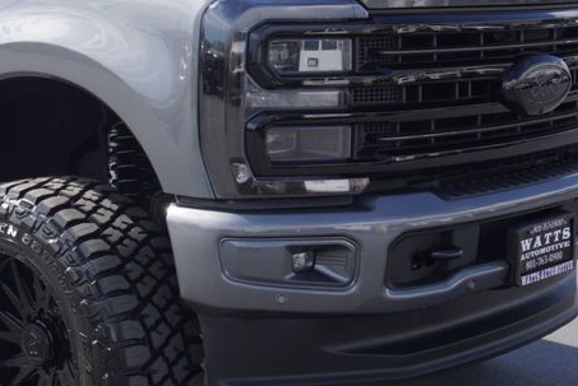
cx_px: 37
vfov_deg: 19.2
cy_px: 171
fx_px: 1143
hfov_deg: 27.2
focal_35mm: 71
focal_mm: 21
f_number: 9
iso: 100
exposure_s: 1/125
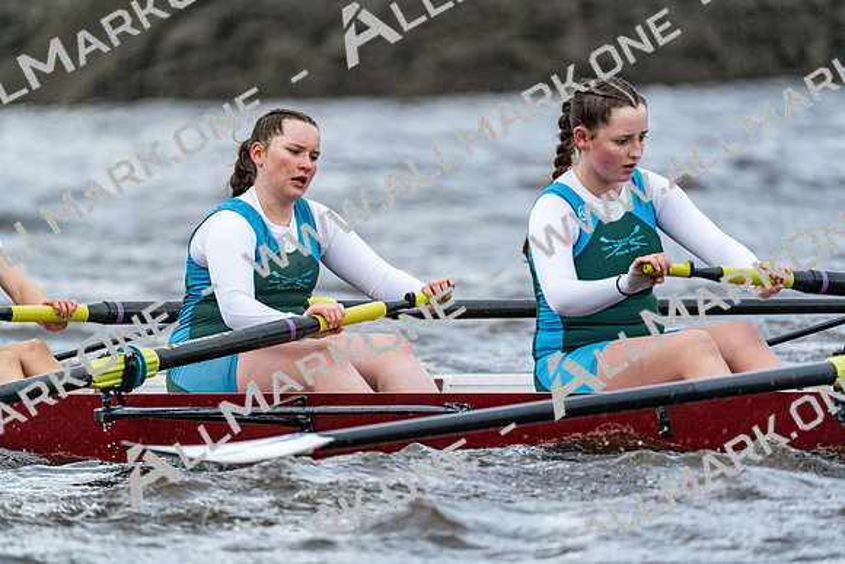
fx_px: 14086
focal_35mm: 600
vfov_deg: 2.3
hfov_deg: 3.4
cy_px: 282
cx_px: 422
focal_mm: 600
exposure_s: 1/1600
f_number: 6.3
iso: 4000
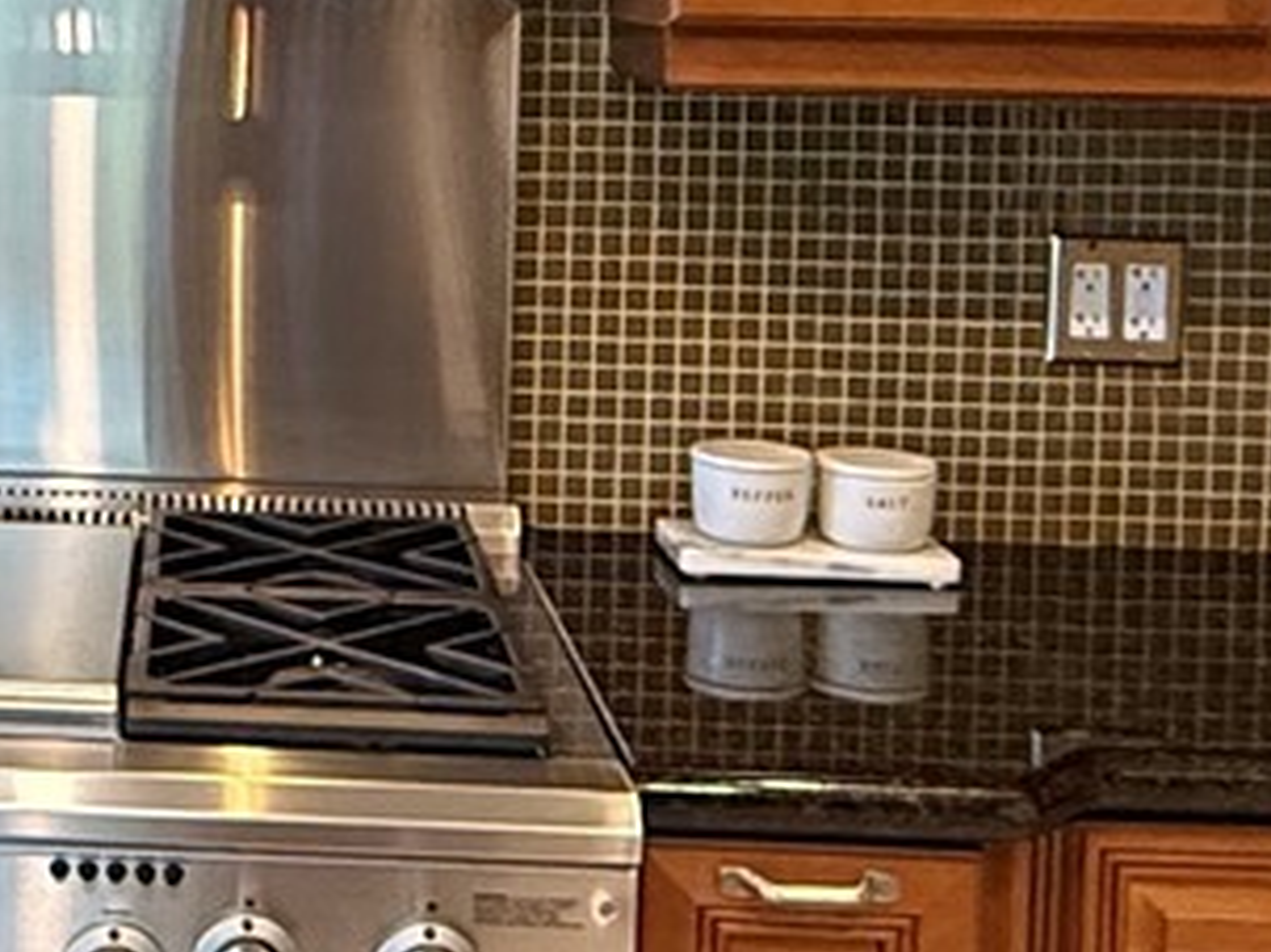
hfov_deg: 25.0
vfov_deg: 19.5
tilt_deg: -3.5
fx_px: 2716
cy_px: 88
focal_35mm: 74
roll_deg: -1.4
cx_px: -17
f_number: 2.2
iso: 640
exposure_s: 1/60
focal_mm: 2.22
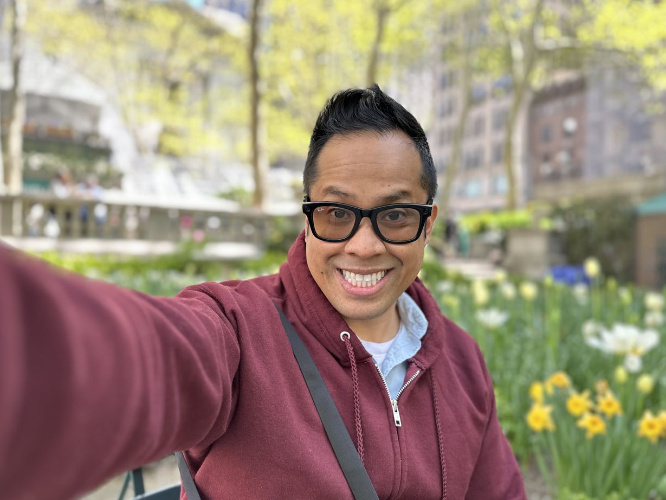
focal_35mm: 25
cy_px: 254
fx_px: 481
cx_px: 339
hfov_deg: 69.4
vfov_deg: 54.9
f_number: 1.78
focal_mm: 6.86
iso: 80
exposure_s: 1/274
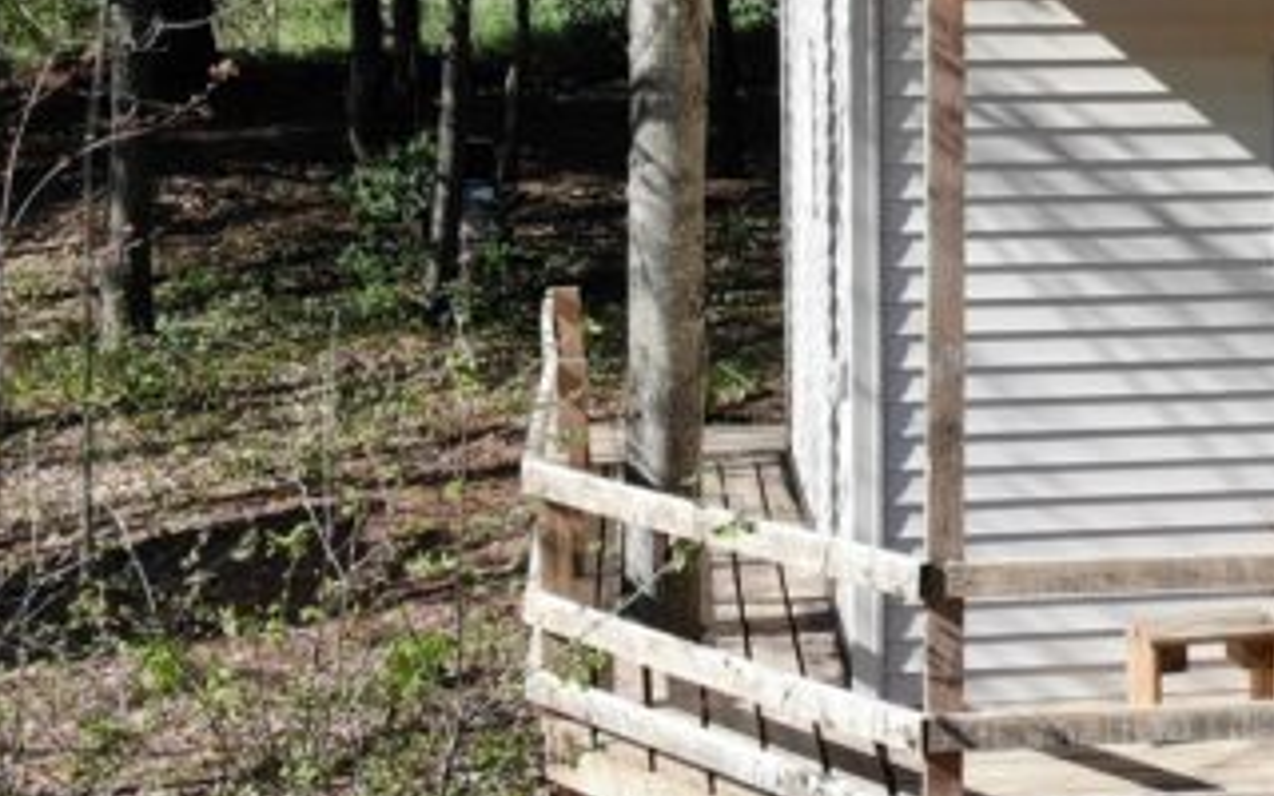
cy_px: 223
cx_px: 1250
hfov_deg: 23.4
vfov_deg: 15.3
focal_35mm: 85
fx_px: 2951
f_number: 2.8
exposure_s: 1/496
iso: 100
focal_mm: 4.5
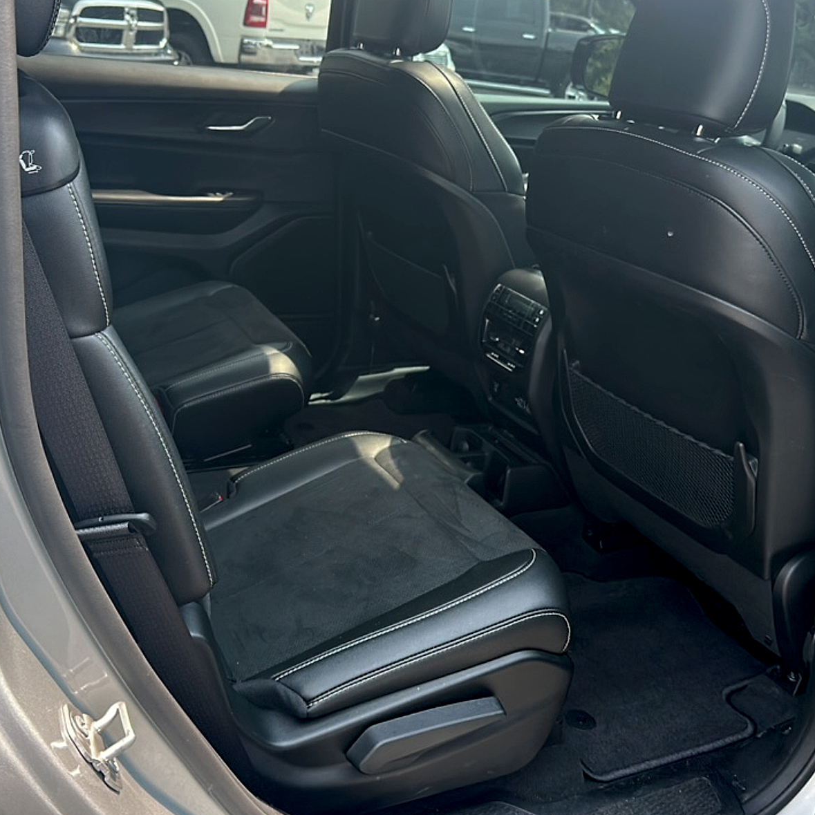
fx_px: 799
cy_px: 409
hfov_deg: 53.9
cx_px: 367
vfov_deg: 54.0
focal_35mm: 30
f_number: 1.78
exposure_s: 1/655
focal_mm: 6.86
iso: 125
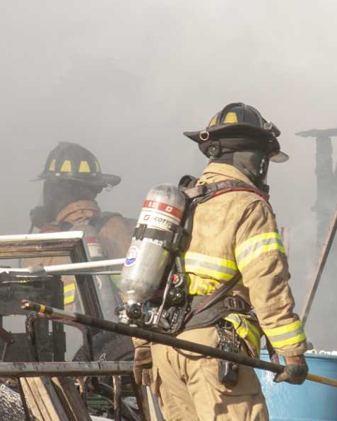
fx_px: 10233
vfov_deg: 2.4
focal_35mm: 821
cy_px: 109
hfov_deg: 1.9
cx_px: 329
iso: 500
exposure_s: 1/640
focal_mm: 170
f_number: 7.1
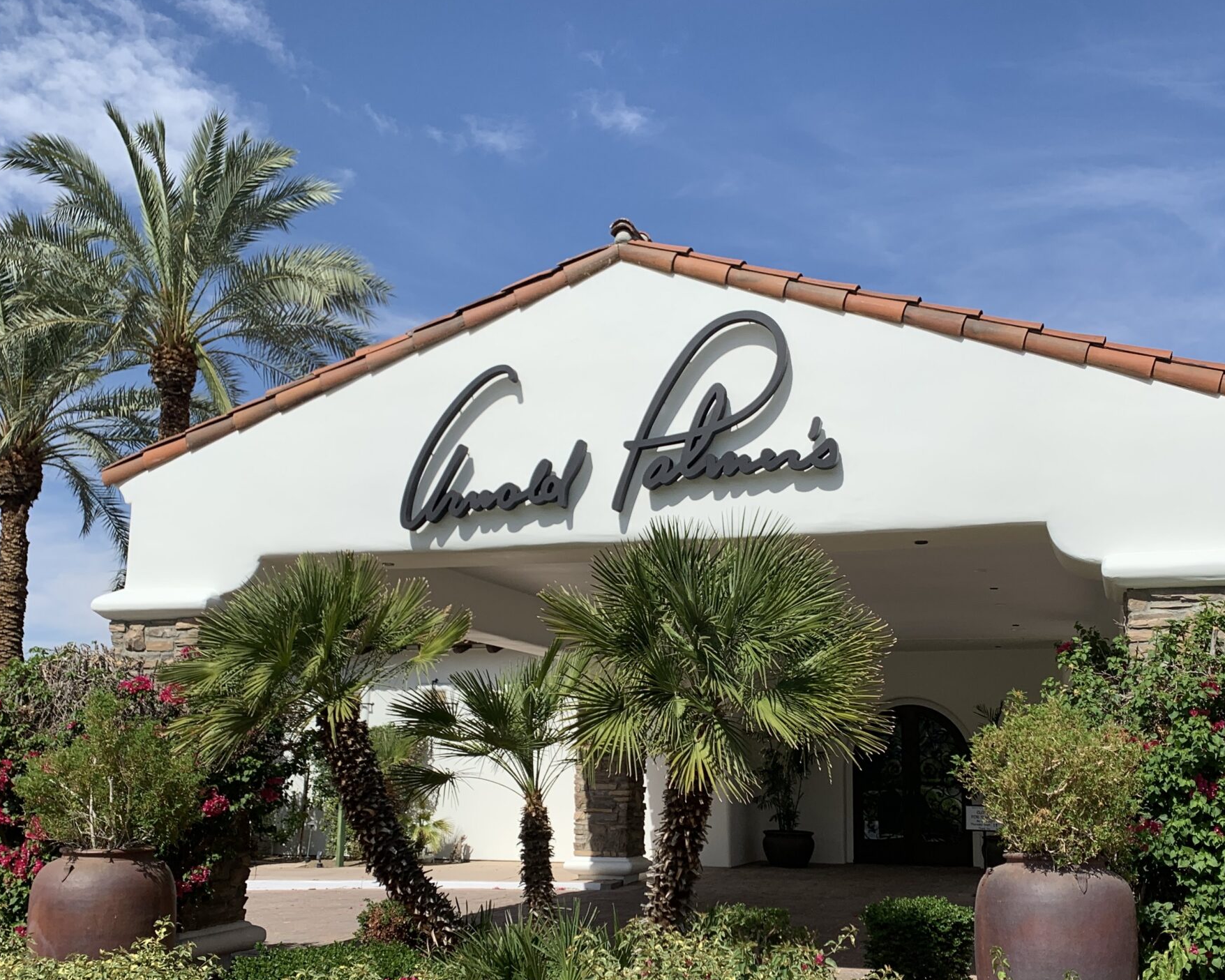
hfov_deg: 49.0
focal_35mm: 37
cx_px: 682
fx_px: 1342
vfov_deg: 39.9
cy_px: 594
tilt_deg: +8.8
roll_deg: -1.3
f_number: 1.8
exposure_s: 1/3521
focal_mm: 4.25
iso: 25
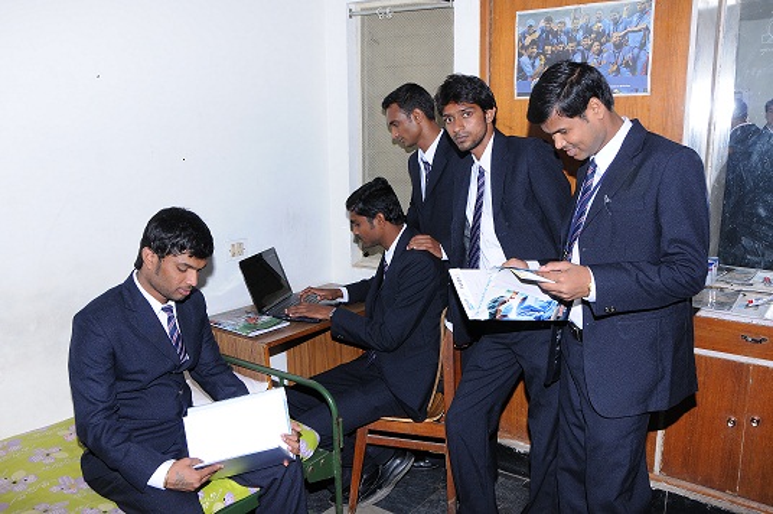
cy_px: 257
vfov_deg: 41.6
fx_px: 676
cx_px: 386
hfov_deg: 59.6
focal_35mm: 32
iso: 320
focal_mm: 21
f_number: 7.1
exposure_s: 1/200
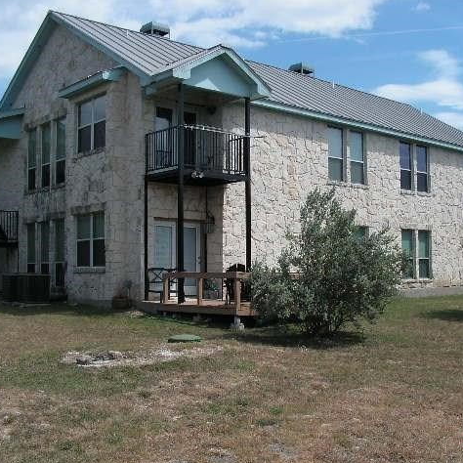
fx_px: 651
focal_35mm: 43
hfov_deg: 39.1
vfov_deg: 39.2
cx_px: 270
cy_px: 232
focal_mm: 6
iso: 50
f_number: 4.8
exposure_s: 1/500
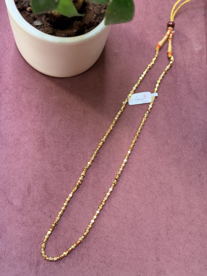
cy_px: 138
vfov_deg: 39.7
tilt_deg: -75.7
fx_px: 383
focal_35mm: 48
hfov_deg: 30.3
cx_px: 104
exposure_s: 1/74
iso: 100
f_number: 1.78
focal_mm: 6.76
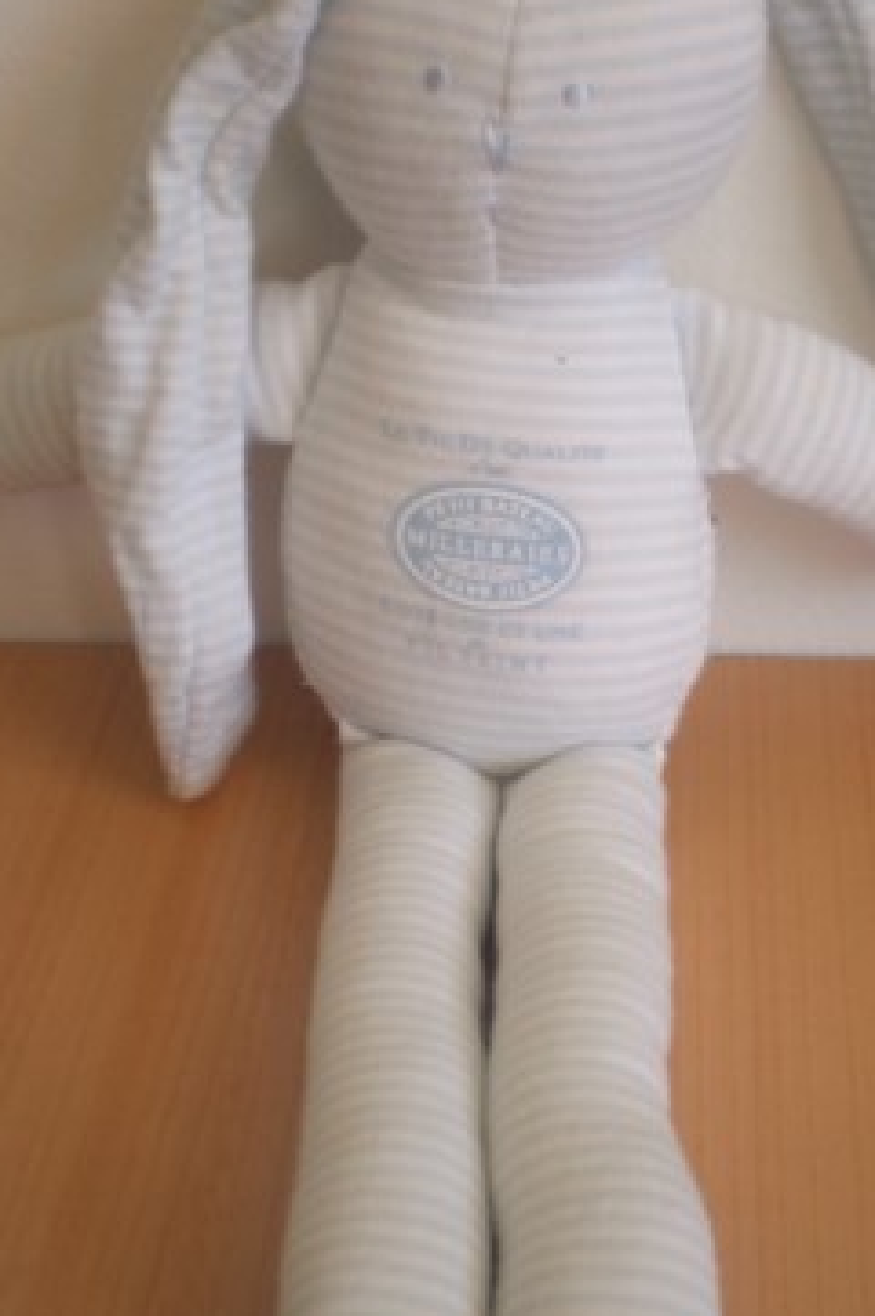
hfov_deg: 23.7
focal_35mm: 57
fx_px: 2082
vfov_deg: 35.1
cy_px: 682
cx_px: 565
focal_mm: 6.3
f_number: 3.1
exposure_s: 1/65.4
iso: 97
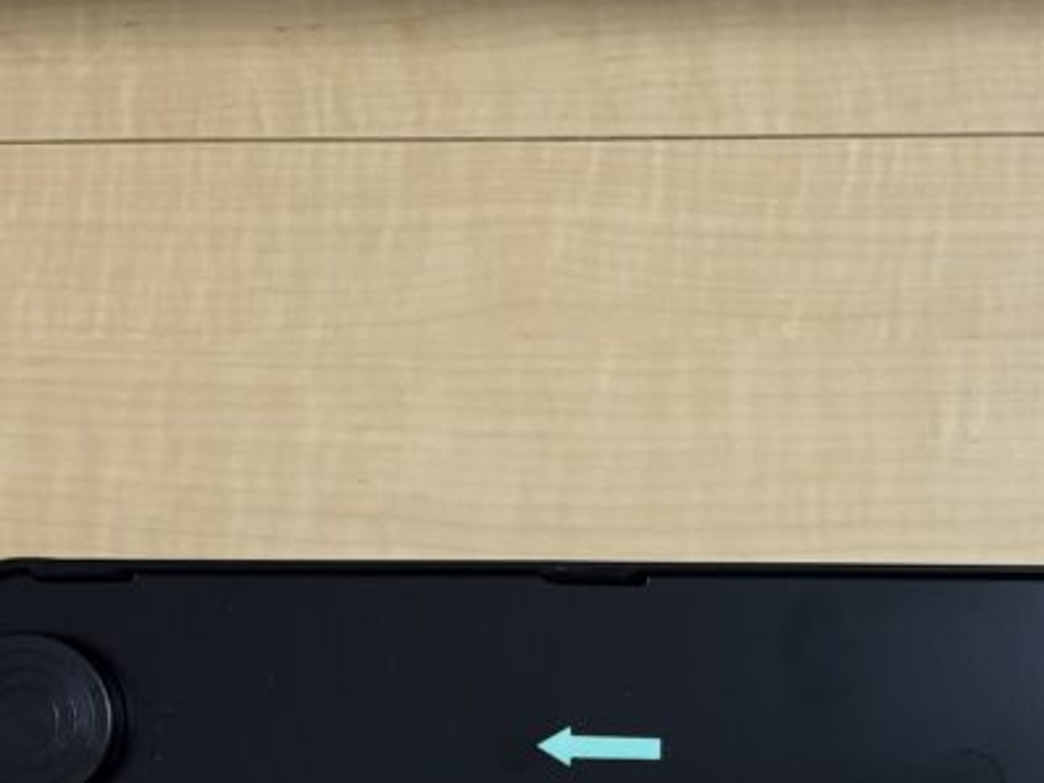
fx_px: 2021
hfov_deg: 26.4
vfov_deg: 21.1
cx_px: 1178
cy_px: 801
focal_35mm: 67
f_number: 1.6
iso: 125
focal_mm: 5.96
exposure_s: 1/60
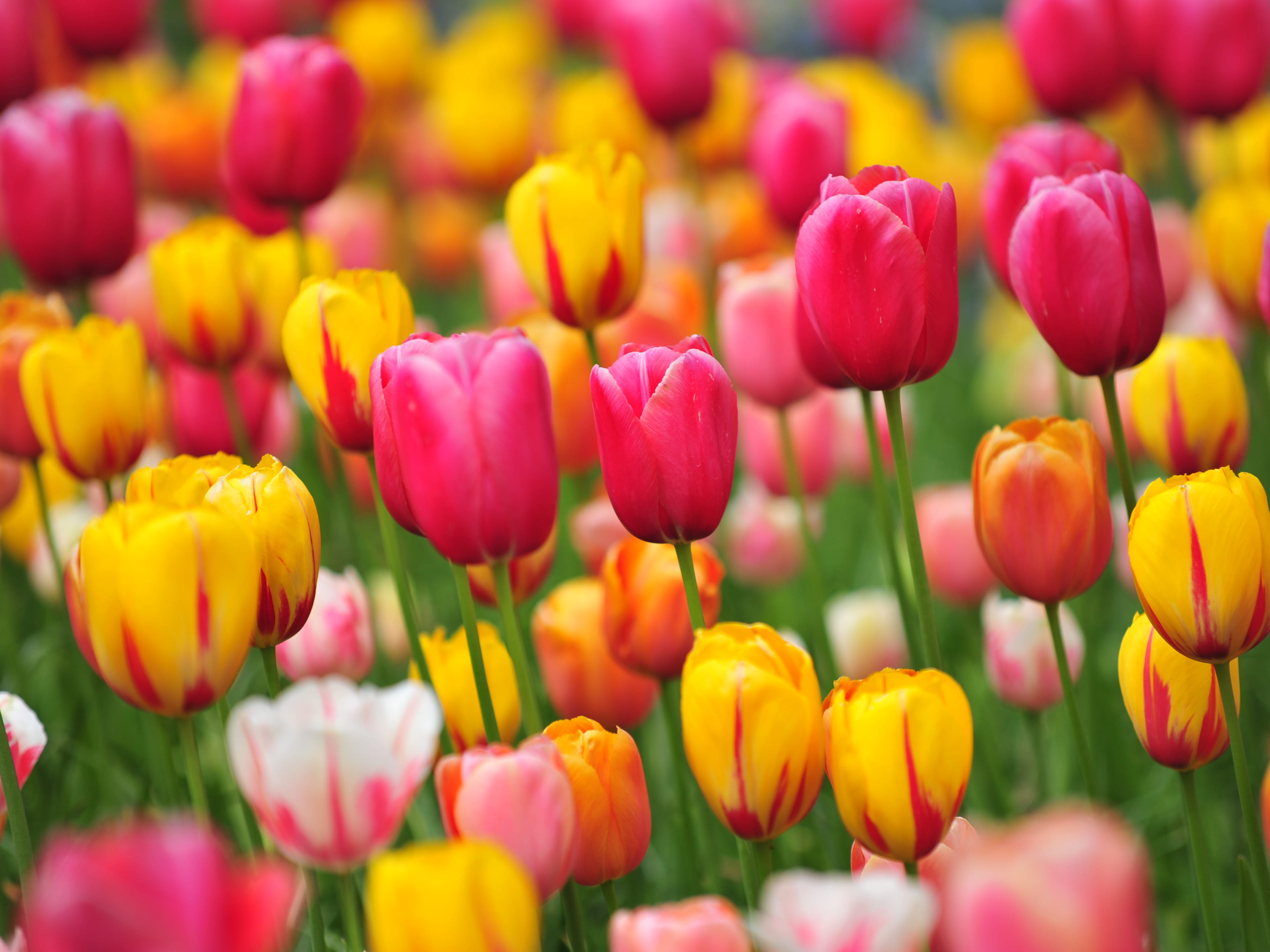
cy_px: 476
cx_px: 671
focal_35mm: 217
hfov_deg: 9.1
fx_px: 7962
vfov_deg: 6.8
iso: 200
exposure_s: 1/1000
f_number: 3.5
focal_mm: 200
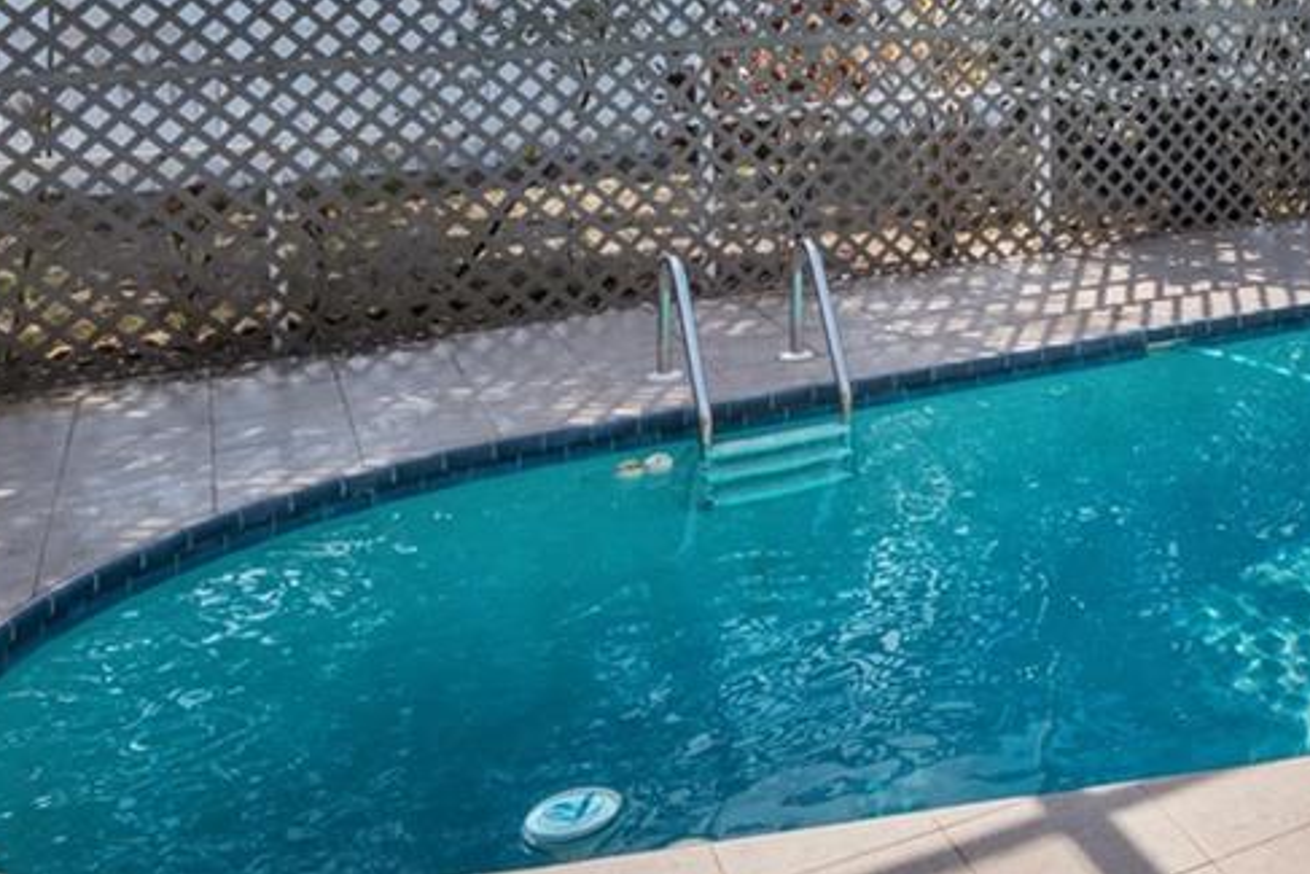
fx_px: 1674
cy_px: -12
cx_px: 1385
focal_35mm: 46
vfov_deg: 27.5
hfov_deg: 37.0
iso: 250
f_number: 9
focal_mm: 14
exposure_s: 1/320
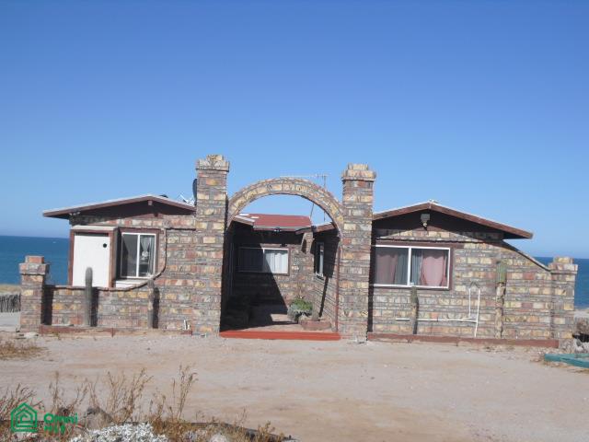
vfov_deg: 27.5
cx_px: 294
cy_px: 221
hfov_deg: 36.2
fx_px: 902
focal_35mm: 53
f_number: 9.6
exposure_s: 1/160
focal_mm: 9.4
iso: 64
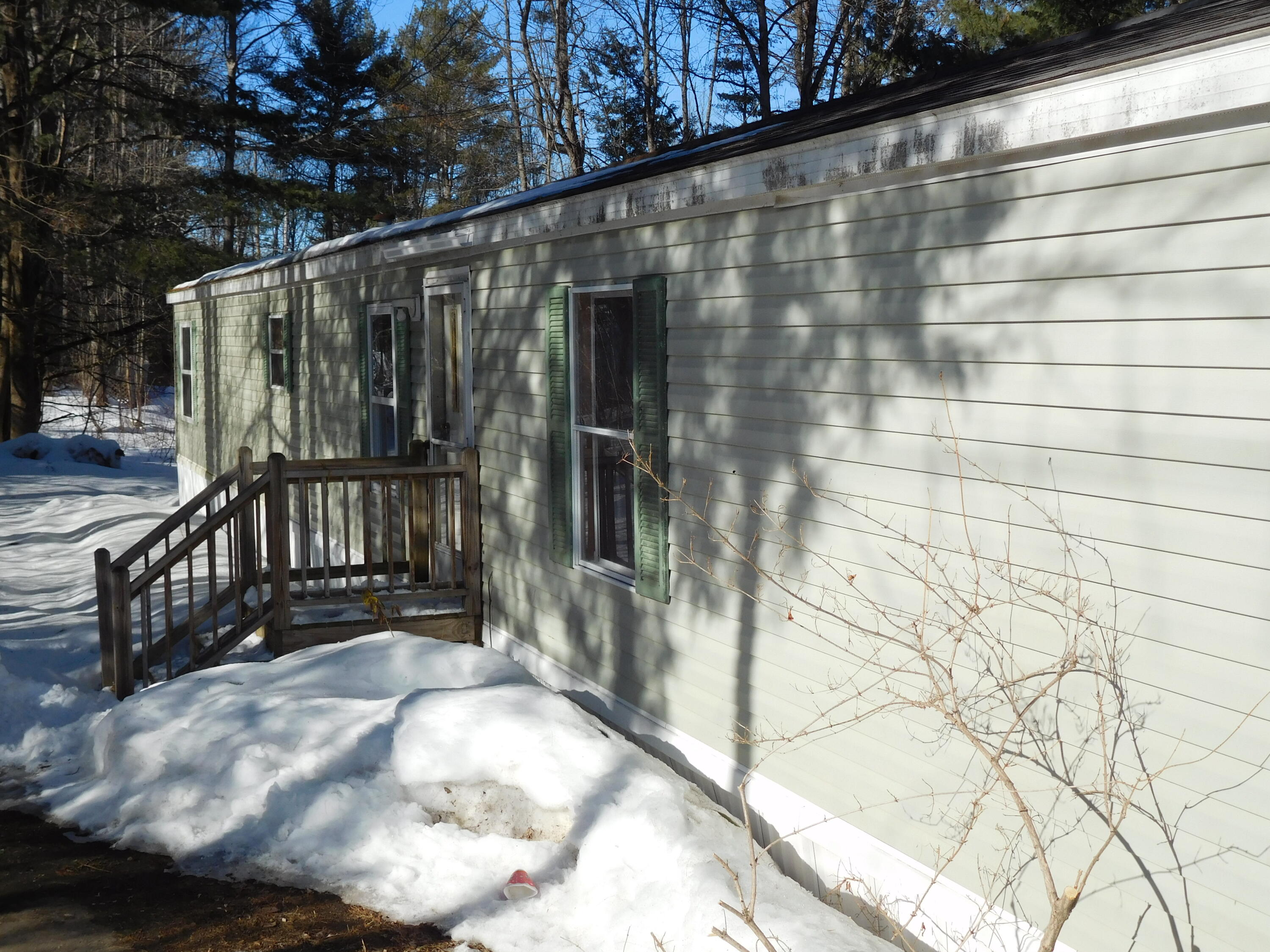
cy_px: 476
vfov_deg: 36.0
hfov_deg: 46.8
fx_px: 1468
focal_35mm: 40
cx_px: 635
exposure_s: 1/400
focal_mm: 7.1
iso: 125
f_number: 7.8
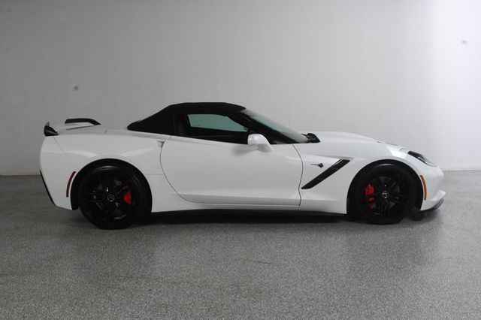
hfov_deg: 55.8
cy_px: 160
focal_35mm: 34
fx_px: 454
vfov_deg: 38.8
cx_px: 240
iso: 100
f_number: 13
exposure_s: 1/160
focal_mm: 23
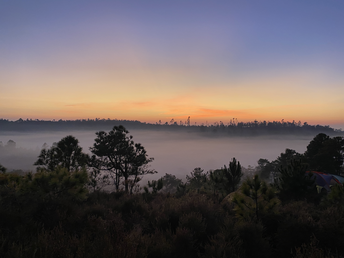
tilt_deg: +0.7
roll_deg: -0.9
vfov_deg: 53.1
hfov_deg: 67.3
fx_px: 258
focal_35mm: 26
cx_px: 172
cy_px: 129
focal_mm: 4.25
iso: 125
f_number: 1.8
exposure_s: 1/87
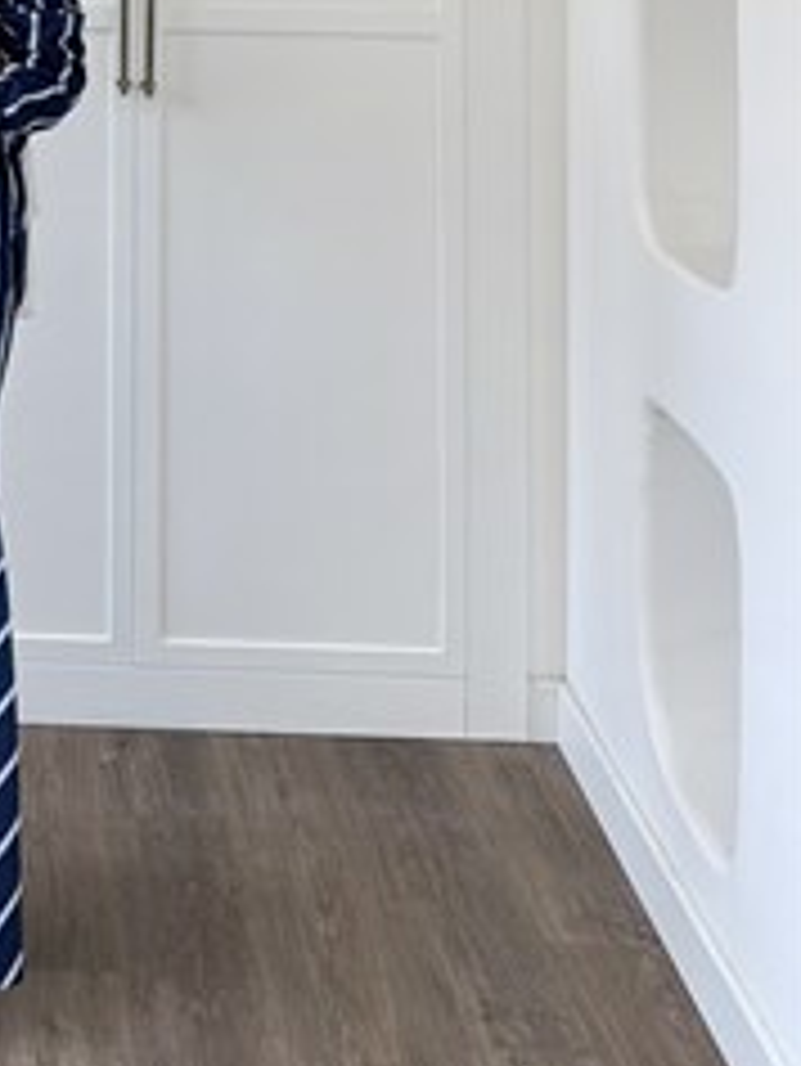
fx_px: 1665
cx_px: -81
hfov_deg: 25.1
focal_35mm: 54
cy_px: -7
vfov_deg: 32.6
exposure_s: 1/1032
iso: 250
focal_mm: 6.76
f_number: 1.78
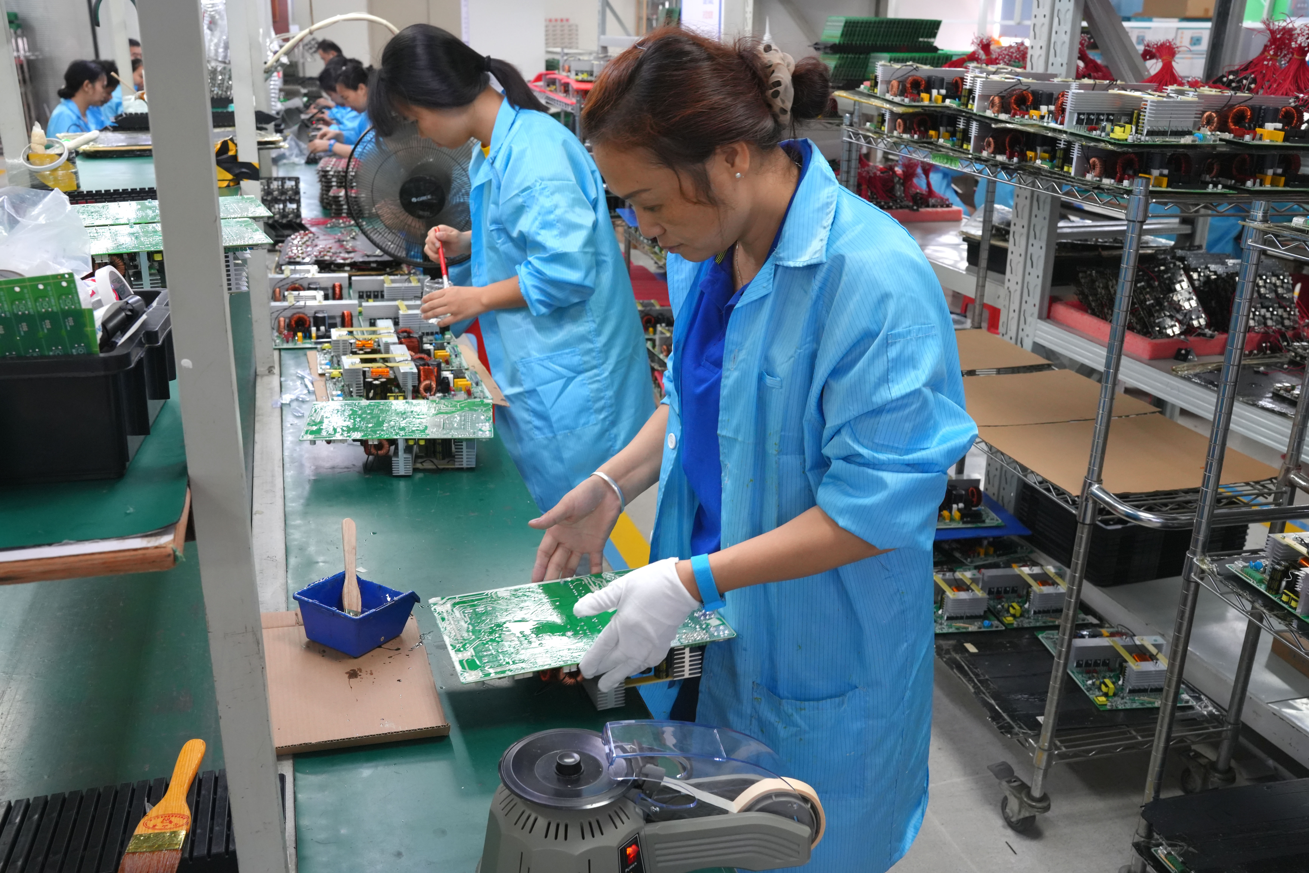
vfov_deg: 40.0
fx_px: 1200
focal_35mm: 33
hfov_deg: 57.2
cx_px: 654
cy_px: 436
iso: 3200
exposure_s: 1/100
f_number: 8
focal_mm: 33
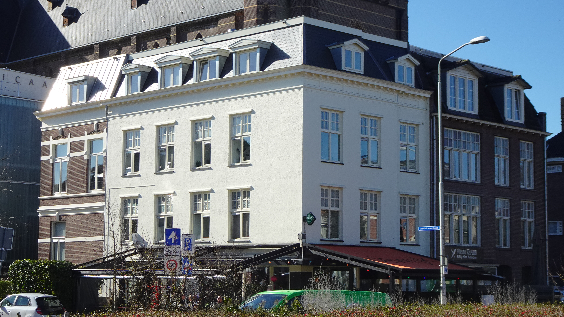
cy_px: 167
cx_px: 284
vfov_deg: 15.9
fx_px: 1137
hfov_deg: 27.9
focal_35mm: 76
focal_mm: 10.86
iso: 80
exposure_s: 1/400
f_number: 4.5
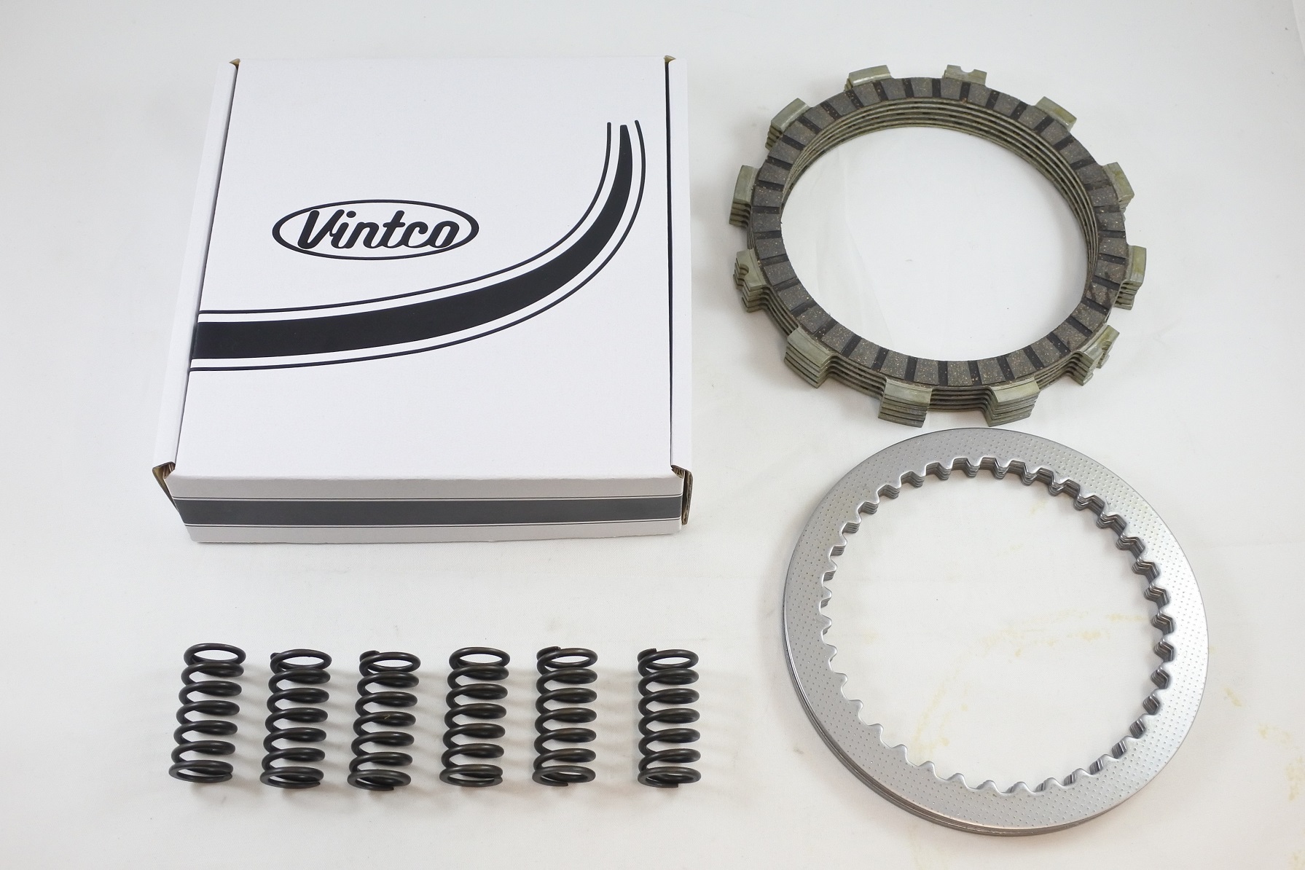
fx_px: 1087
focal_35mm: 30
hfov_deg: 61.9
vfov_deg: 43.6
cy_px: 435
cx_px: 652
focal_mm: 11.4
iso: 400
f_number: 3.8
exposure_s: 1/160
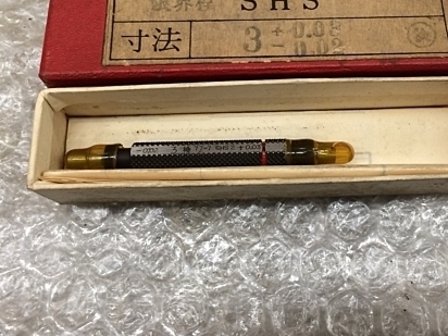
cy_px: 87
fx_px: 582
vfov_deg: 31.6
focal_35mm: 45
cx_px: 269
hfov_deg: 41.9
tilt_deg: -69.5
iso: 80
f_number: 2.2
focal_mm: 4.15
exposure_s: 1/30
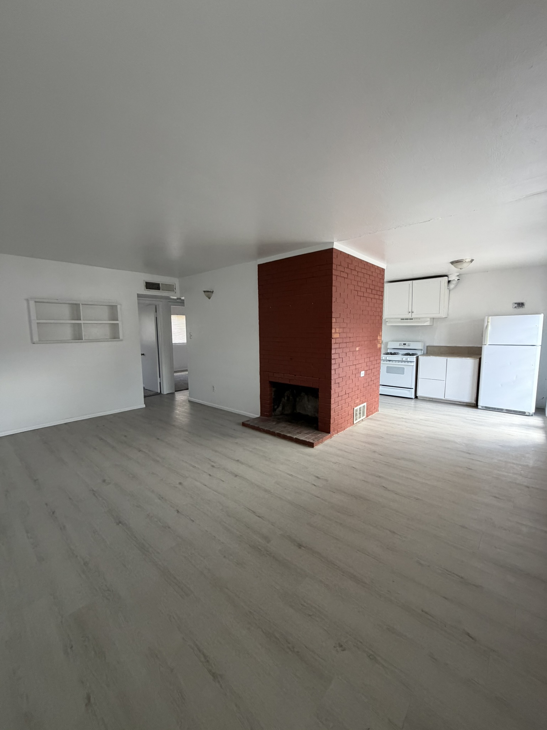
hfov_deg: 85.7
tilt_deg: -6.2
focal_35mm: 14
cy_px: 365
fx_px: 295
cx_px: 274
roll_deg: +0.3
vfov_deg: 102.1
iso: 250
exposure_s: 1/121
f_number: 2.2
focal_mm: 2.22
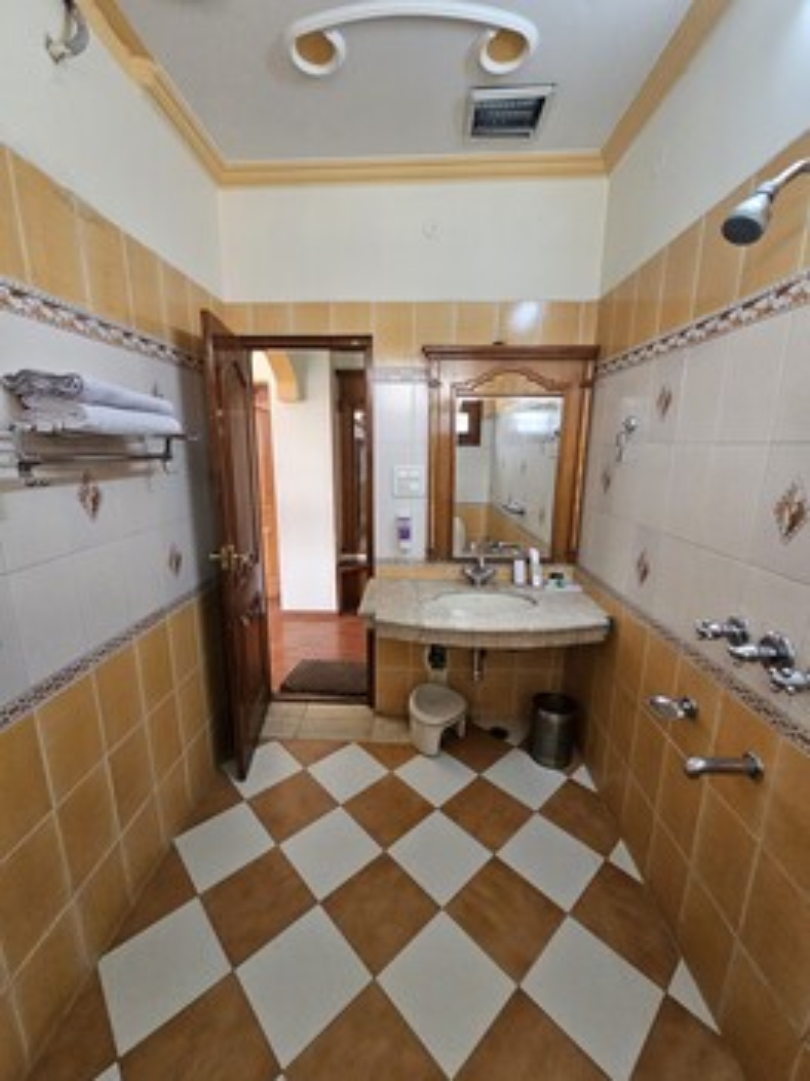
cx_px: 405
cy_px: 540
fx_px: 406
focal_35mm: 13
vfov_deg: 106.2
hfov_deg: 89.9
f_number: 2.2
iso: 250
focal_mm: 2.2
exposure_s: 1/50
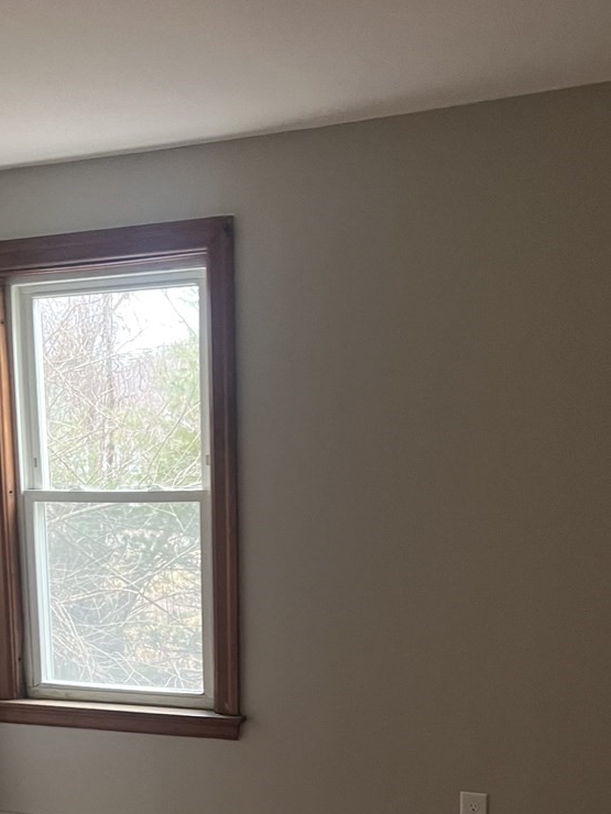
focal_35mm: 54
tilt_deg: -9.3
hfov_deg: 26.9
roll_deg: +0.3
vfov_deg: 33.7
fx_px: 1271
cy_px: 732
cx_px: 223
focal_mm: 5.7
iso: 200
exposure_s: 1/60
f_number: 1.5
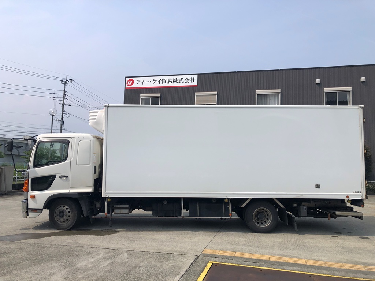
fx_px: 303
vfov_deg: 49.7
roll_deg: -1.1
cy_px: 140
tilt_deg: +4.2
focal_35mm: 28
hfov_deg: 63.4
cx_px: 188
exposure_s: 1/3436
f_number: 1.8
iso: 20
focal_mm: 4
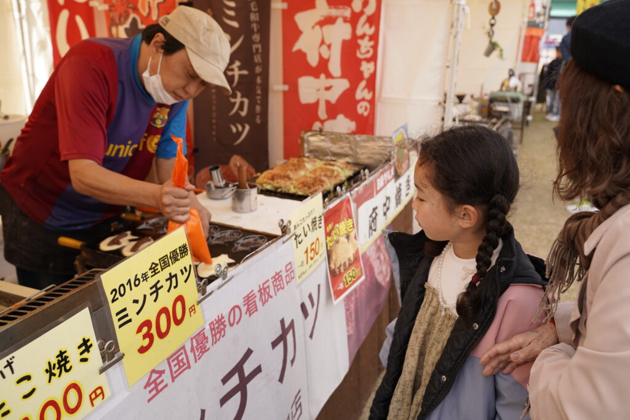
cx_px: 315
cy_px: 210
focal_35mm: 30
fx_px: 525
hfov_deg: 61.9
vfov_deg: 43.6
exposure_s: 1/500
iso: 200
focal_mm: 30
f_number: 5
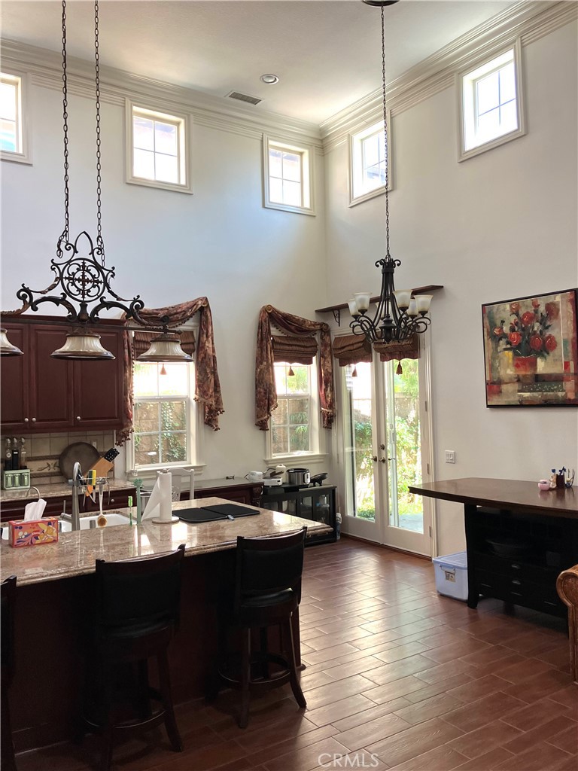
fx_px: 623
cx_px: 289
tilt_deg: +1.9
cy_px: 386
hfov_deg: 49.7
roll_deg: +1.2
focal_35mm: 28
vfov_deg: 63.4
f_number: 1.8
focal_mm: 3.99
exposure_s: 1/109
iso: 80
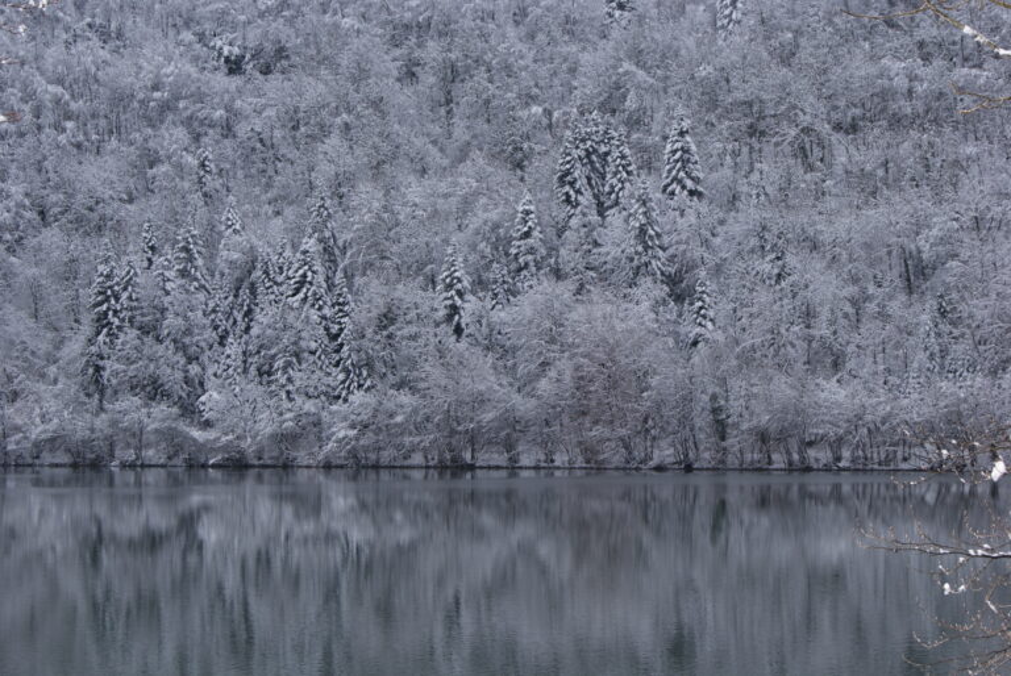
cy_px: 338
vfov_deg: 16.6
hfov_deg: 24.6
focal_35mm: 82
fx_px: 2319
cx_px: 506
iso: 100
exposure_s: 1/125
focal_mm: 55
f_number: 11
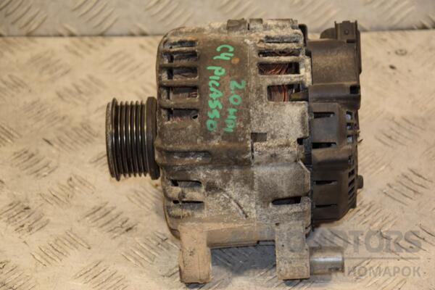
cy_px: 145
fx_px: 1450
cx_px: 218
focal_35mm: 120
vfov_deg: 11.4
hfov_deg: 17.1
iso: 800
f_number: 5.3
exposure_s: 1/125
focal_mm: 80
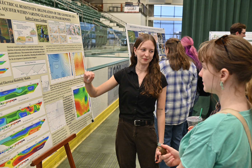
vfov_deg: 35.0
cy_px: 84
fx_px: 266
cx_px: 126
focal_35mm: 38
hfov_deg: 50.7
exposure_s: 1/250
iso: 1600
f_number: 5.6
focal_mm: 38
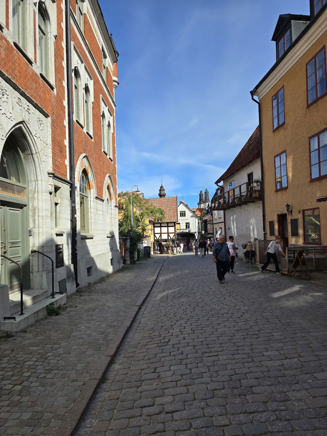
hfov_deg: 58.9
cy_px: 218
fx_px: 290
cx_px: 164
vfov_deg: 73.9
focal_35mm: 23
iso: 12
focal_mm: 6.3
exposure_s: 1/681
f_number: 1.7
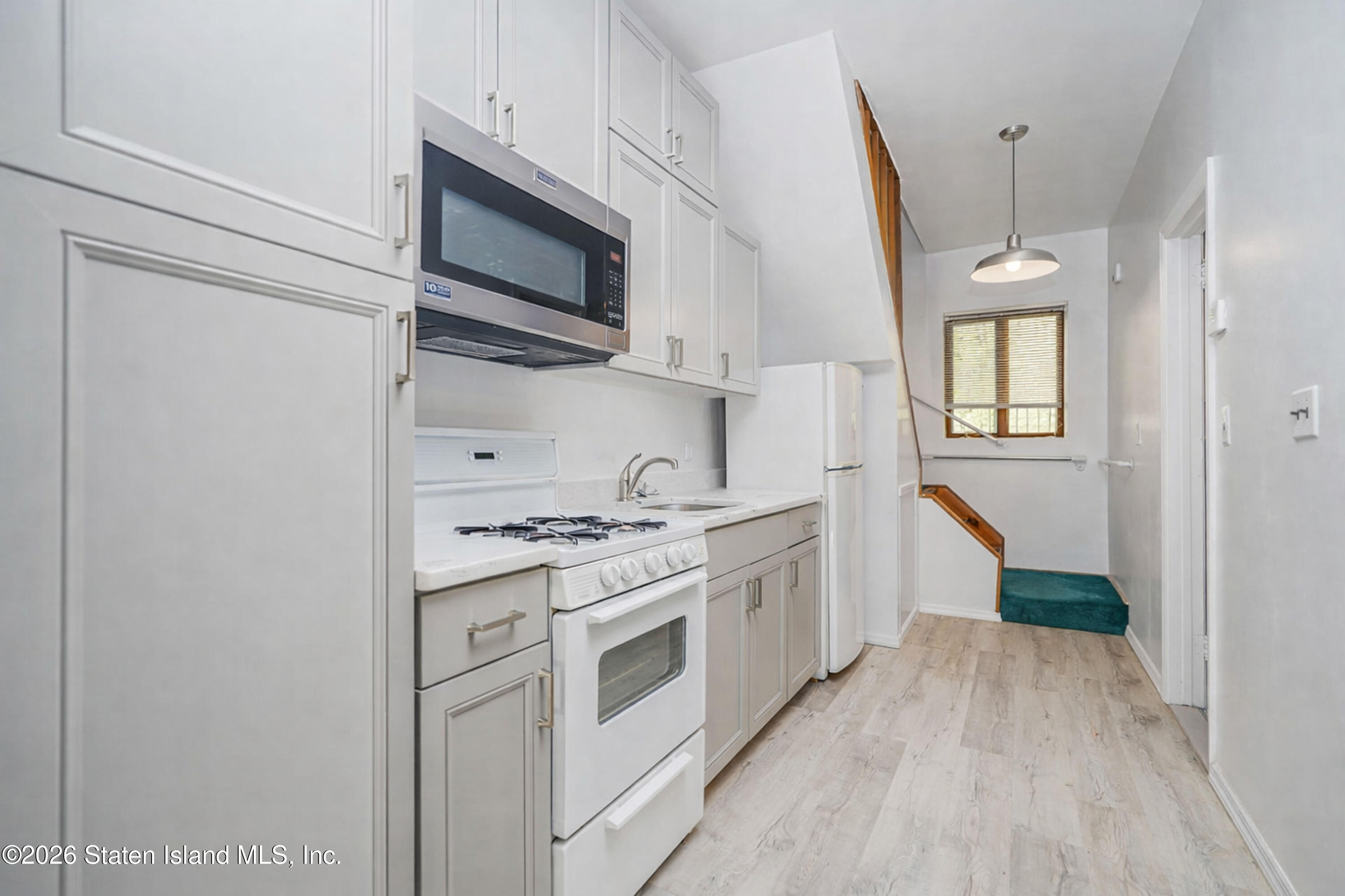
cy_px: 448
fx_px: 598
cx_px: 672
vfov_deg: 73.7
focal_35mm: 16
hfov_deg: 96.7
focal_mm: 16
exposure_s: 1/25
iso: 64
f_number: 4
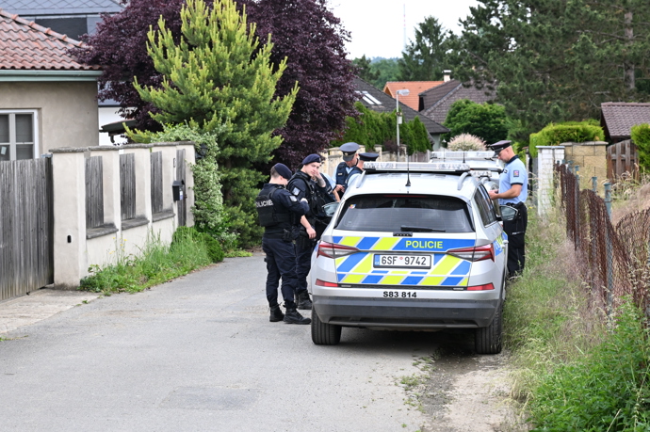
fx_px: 1894
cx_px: 325
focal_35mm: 105
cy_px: 216
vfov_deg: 13.0
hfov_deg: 19.5
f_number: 5.6
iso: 1250
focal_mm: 70
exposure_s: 1/500
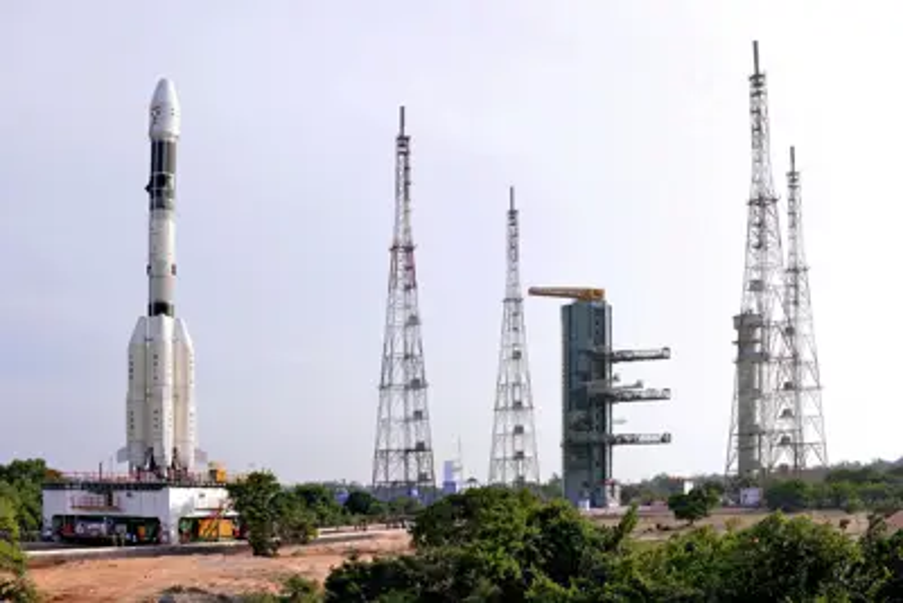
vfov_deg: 37.9
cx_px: 452
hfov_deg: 54.4
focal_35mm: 35
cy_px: 302
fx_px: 878
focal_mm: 35
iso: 250
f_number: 13
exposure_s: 1/125
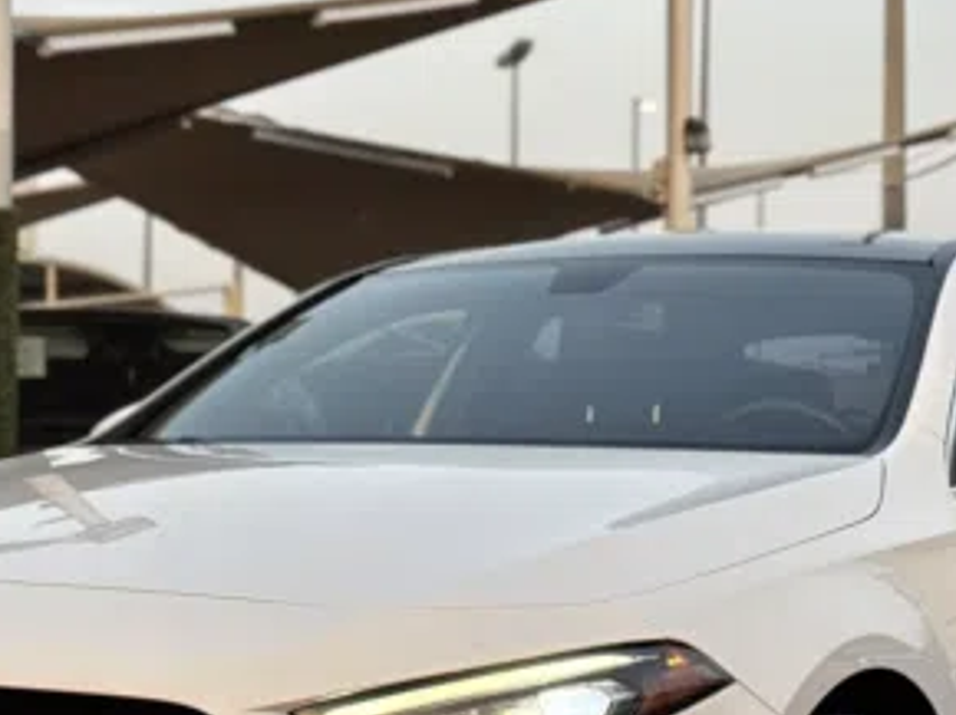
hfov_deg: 18.6
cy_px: 458
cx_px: 458
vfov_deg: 13.9
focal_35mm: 106
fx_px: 2925
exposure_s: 1/664
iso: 64
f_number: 1.78
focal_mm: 6.76
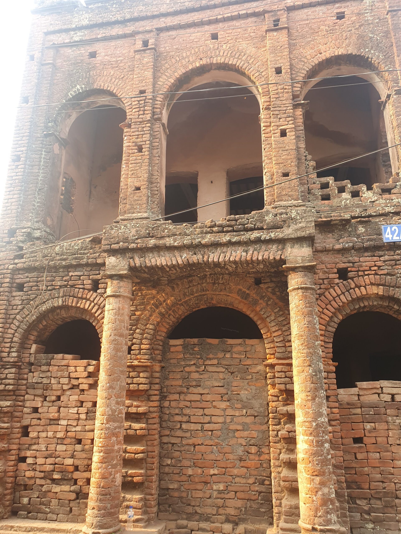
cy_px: 267
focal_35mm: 26
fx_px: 402
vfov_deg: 67.3
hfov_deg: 53.1
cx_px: 200
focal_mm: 4.32
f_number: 2.4
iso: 64
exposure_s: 1/100
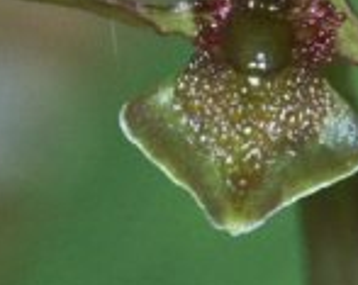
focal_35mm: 1064
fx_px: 11251
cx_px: 273
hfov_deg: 1.8
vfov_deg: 1.5
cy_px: 95
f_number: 8
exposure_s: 1/180
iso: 100
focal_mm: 50.69
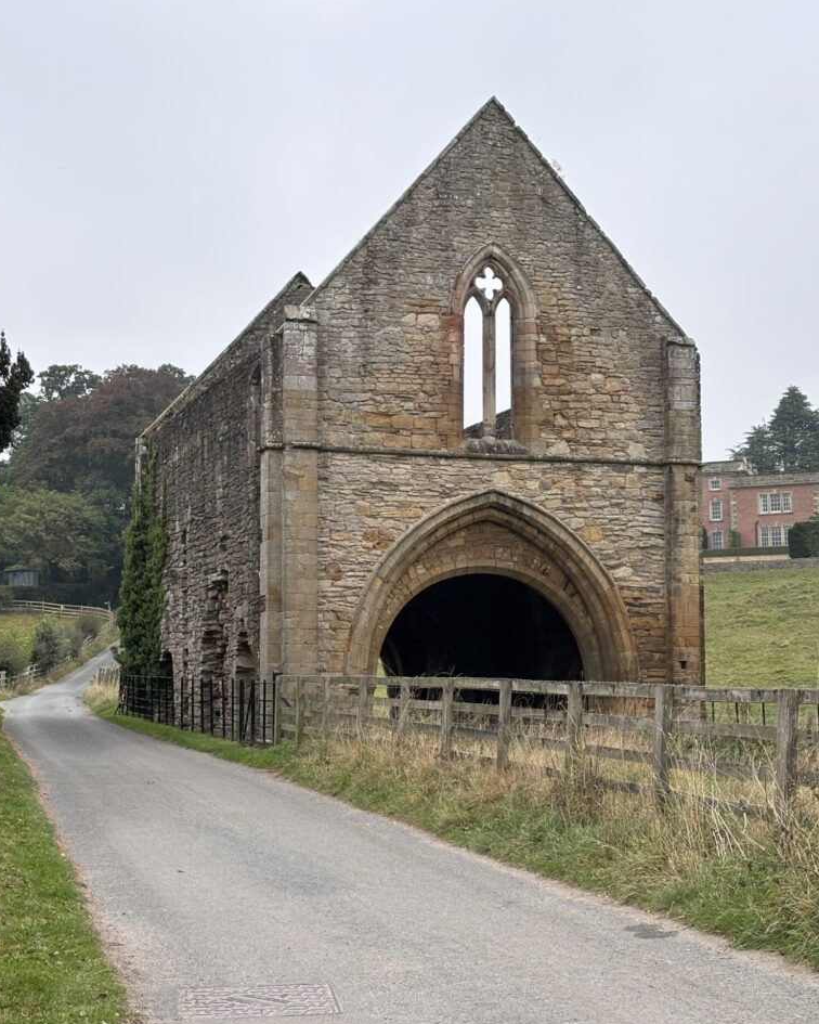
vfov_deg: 34.1
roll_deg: +0.7
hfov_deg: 27.6
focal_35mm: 55
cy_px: 550
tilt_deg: +4.5
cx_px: 404
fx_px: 1666
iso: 32
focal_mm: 5.96
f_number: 1.6
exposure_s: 1/539
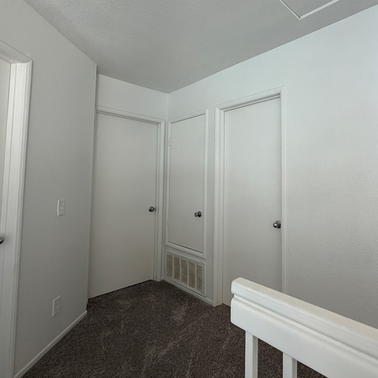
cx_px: 243
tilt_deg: +3.5
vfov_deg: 74.5
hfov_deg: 73.2
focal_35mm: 20
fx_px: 247
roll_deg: +0.5
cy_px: 166
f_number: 2.2
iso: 125
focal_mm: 2.22
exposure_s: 1/120
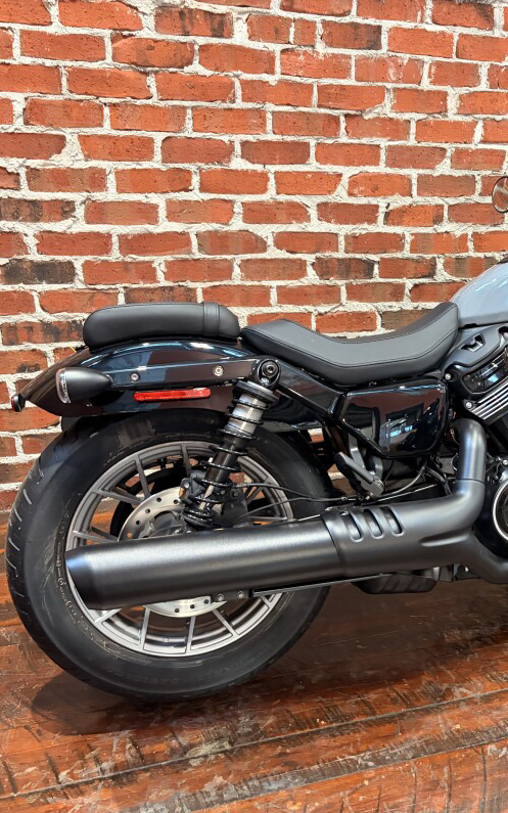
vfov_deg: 52.7
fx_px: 819
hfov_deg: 32.6
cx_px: 463
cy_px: 407
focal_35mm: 37
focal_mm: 5.96
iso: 400
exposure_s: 1/60
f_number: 1.6
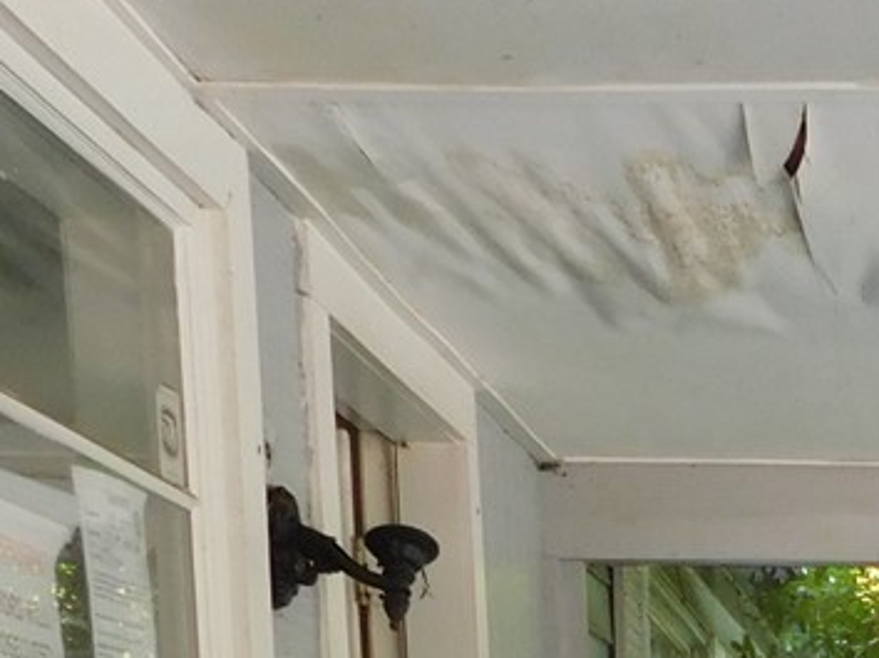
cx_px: 1430
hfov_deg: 16.7
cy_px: 1296
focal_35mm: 104
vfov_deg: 12.6
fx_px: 2639
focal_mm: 4
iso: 125
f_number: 3
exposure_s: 1/30
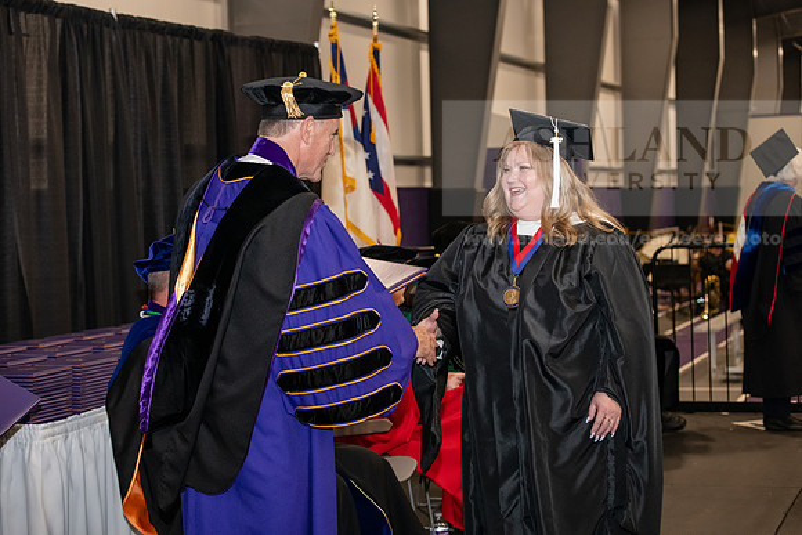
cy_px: 268
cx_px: 401
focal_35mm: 70
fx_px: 1560
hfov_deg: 28.8
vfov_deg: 19.5
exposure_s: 1/200
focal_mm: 70
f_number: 5
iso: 2500
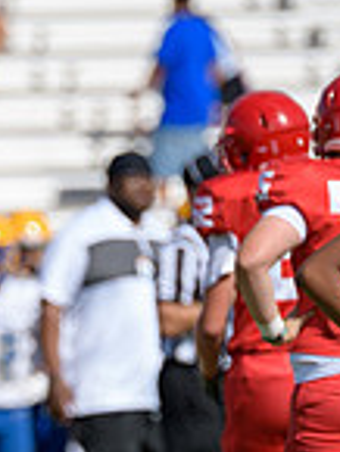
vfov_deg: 1.7
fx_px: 15078
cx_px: -9
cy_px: 560
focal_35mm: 1153
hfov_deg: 1.3
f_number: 2.8
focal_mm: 300
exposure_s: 1/3200
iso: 200
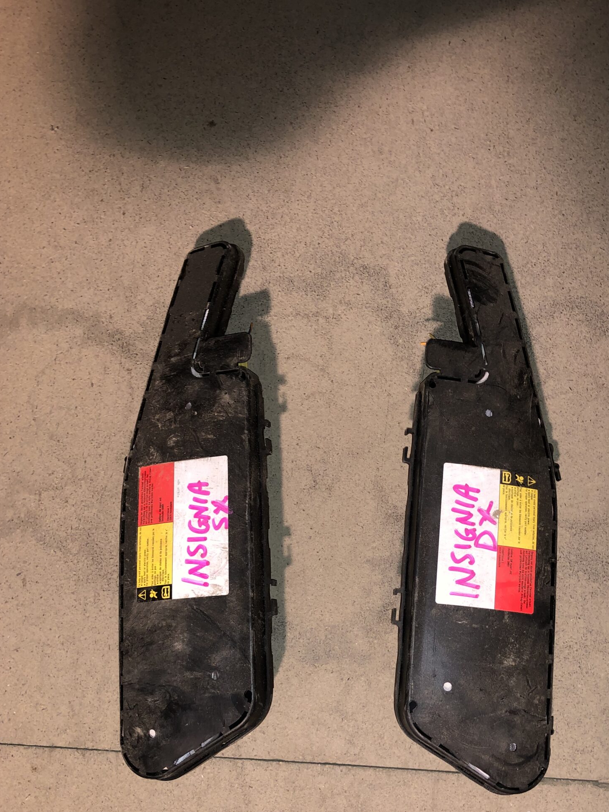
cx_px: 365
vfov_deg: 49.6
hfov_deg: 38.5
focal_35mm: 37
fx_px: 868
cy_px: 516
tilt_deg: -75.9
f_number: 1.8
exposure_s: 1/17
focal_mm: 4
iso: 32
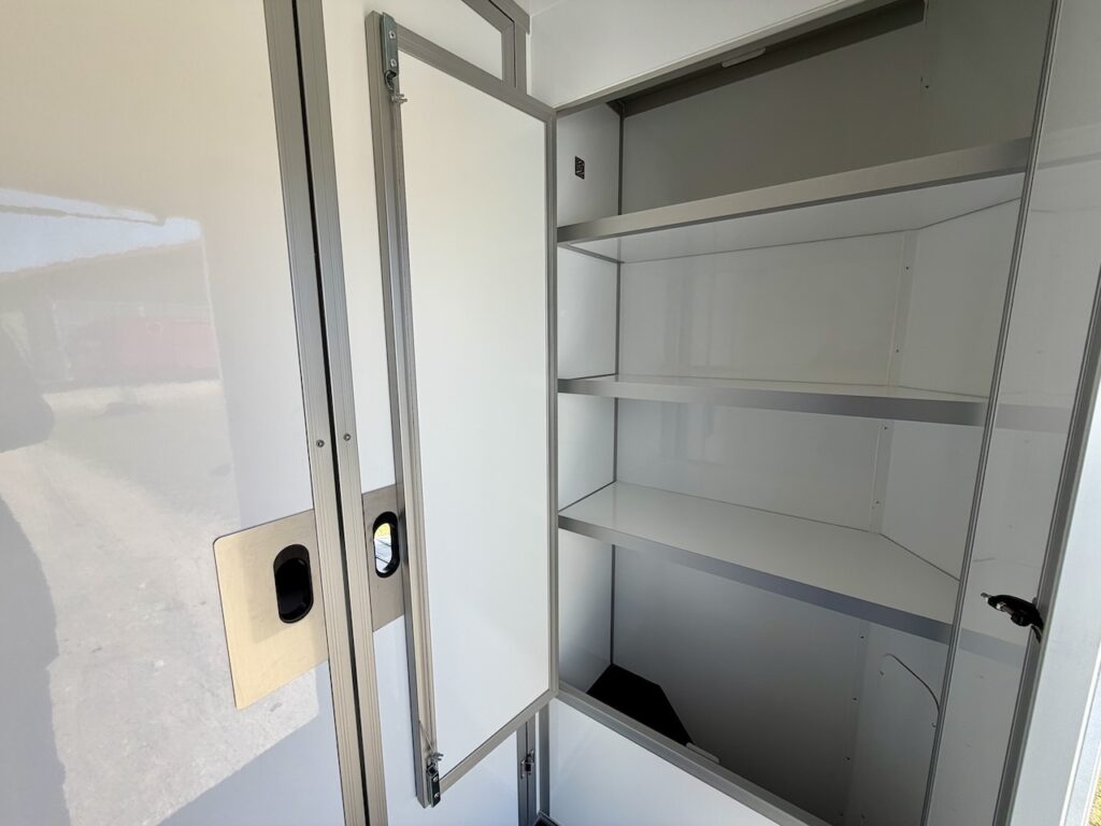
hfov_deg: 102.1
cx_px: 550
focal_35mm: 14
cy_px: 413
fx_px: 445
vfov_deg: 85.7
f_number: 2.2
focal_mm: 2.22
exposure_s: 1/277
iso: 50
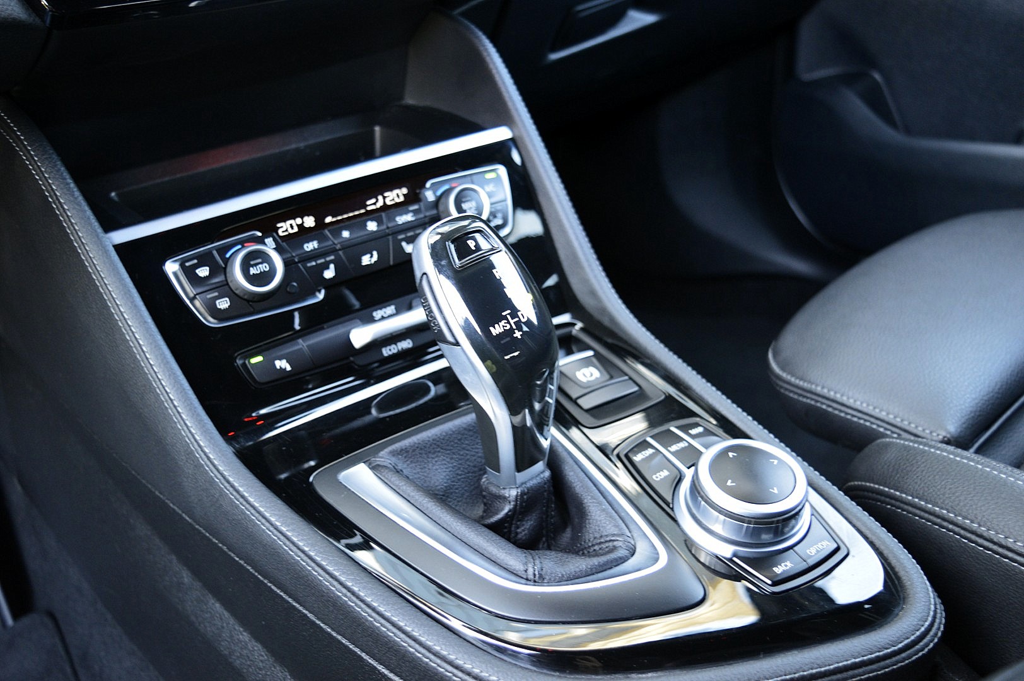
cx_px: 512
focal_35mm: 38
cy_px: 340
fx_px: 1066
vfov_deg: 35.4
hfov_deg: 51.3
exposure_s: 1/15
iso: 800
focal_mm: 25
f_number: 4
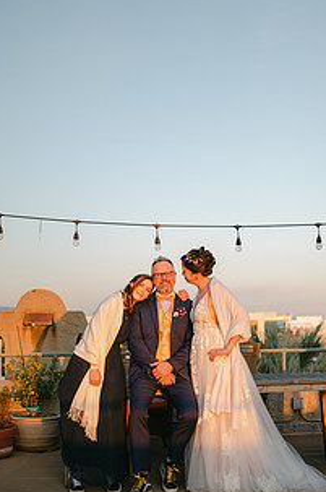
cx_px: 158
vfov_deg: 38.2
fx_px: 709
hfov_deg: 25.9
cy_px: 278
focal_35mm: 52
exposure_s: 1/8000
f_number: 1.4
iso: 1000
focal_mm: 35
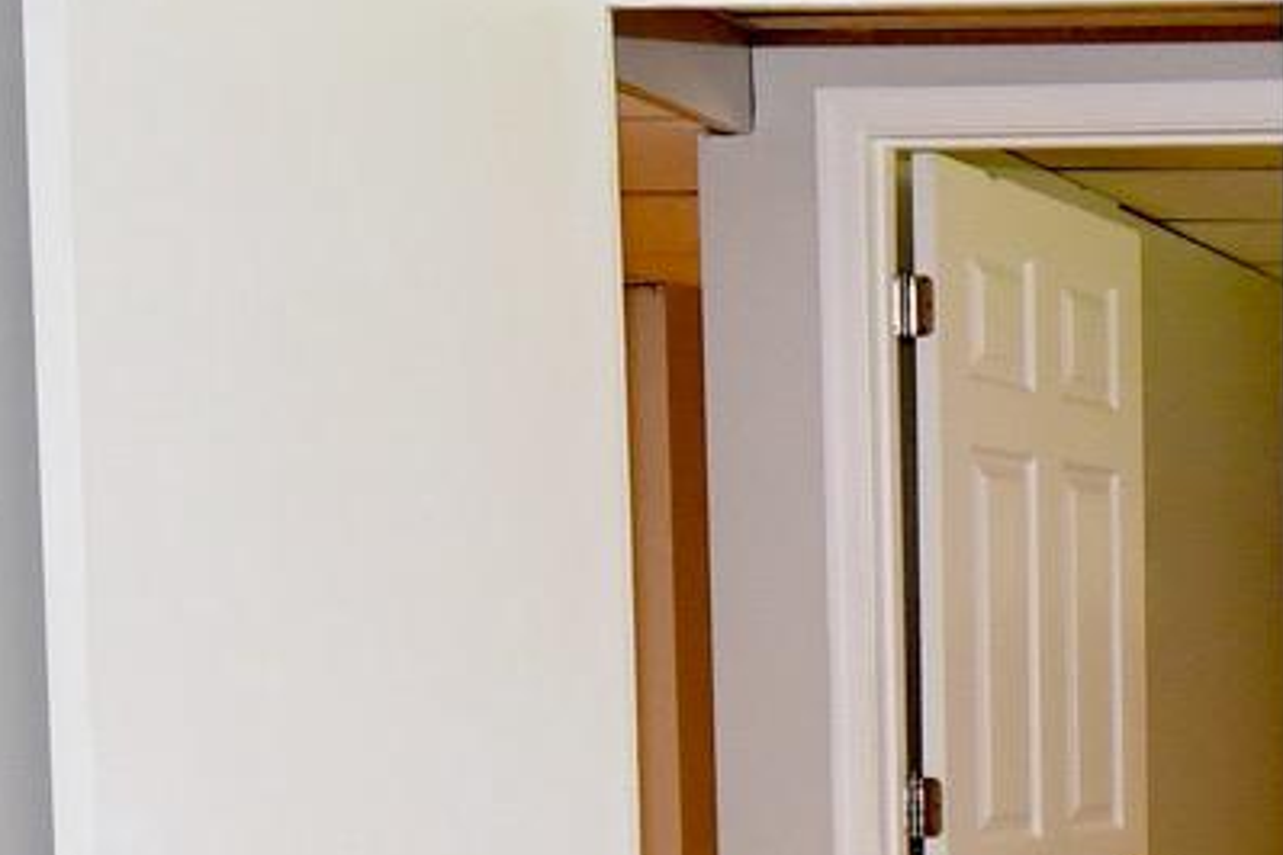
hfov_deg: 21.8
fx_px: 2744
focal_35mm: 77
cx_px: 1933
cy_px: 889
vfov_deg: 17.2
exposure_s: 1/60
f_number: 4.5
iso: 1250
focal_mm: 10
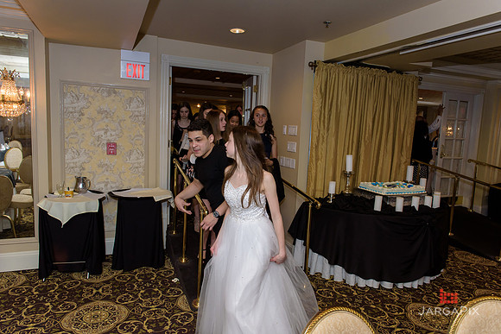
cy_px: 167
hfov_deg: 73.7
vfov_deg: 53.2
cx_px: 250
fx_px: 334
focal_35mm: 24
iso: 1250
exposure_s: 1/125
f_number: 4
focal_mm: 24
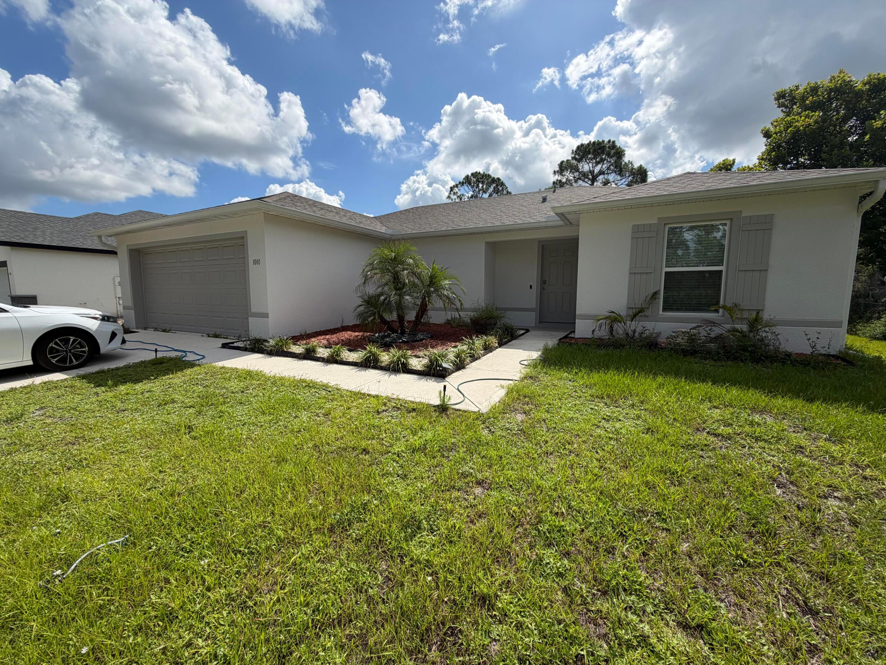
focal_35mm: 14
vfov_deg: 85.7
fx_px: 358
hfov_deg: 102.1
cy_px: 332
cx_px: 443
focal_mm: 2.22
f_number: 2.2
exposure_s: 1/1105
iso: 20
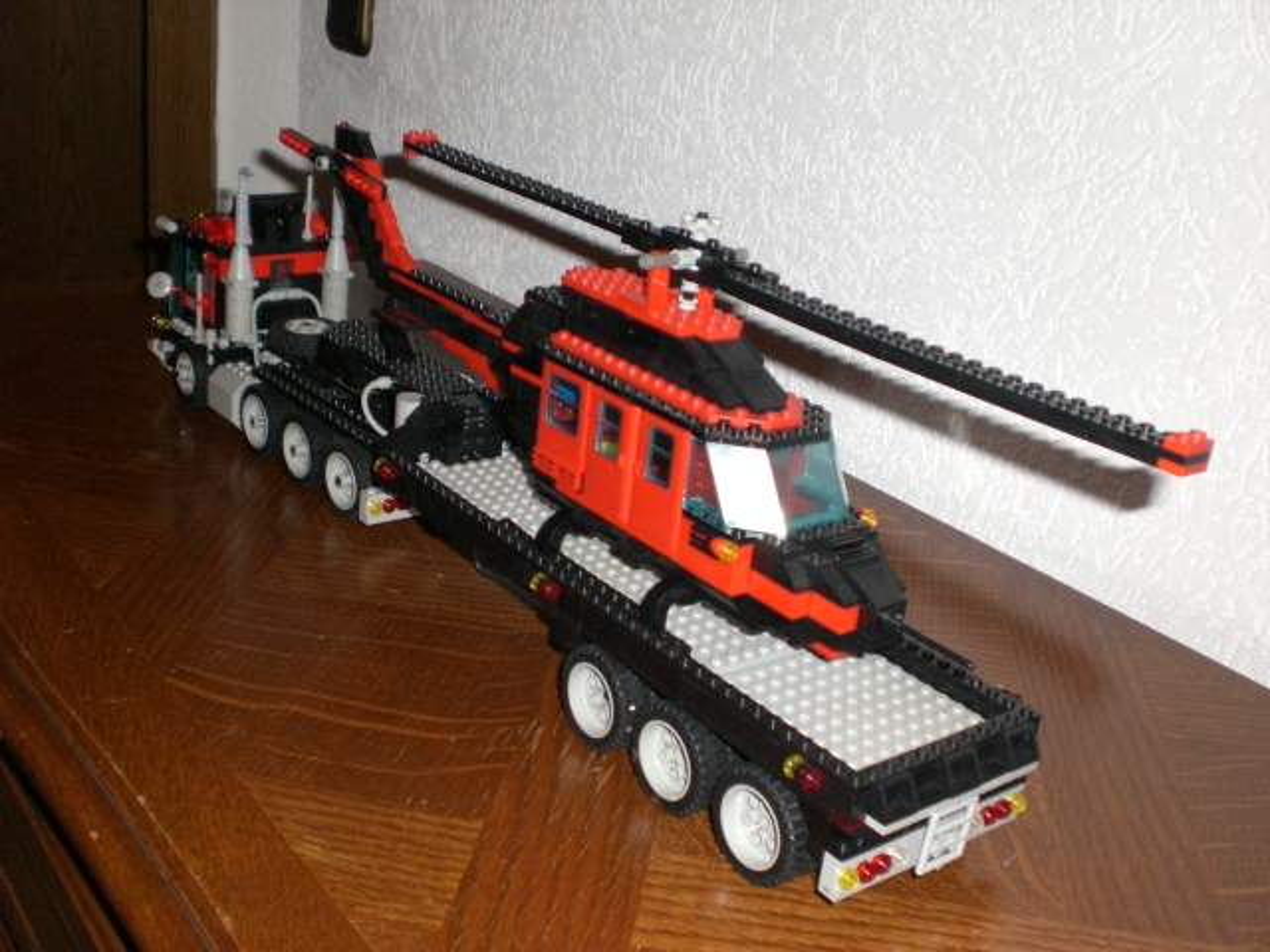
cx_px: 635
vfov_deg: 37.7
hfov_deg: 49.0
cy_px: 476
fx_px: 1394
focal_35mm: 38
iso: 200
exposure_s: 1/60
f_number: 3.1
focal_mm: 6.3
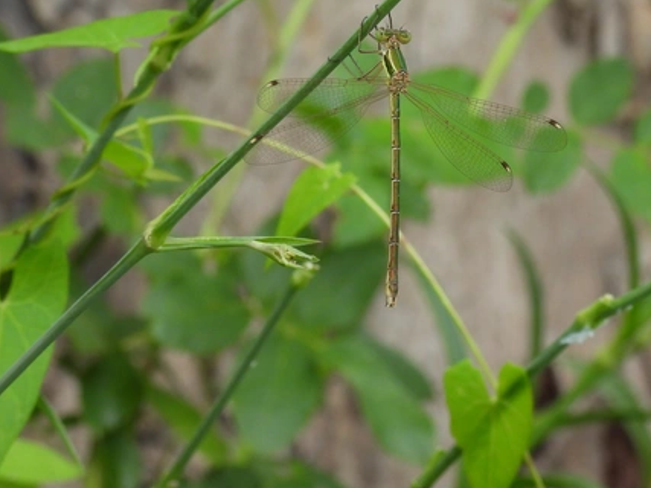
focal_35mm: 255
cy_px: 133
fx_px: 4794
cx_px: 427
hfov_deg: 7.8
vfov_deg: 5.8
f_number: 5.6
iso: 200
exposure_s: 1/160
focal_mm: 30.3
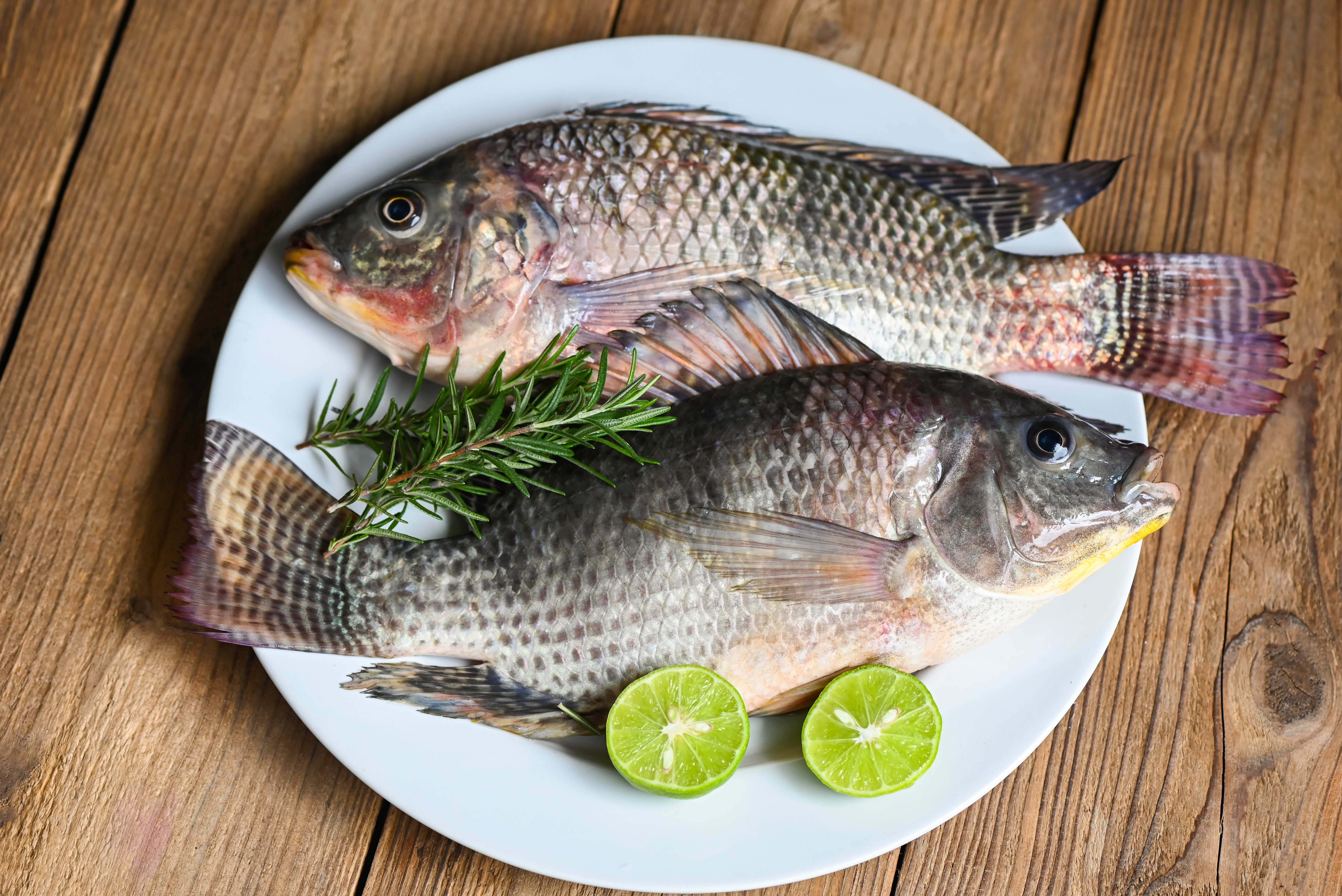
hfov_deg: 19.4
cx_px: 671
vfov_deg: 13.1
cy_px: 448
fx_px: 3915
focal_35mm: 105
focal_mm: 105
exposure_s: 1/250
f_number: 6.3
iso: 640
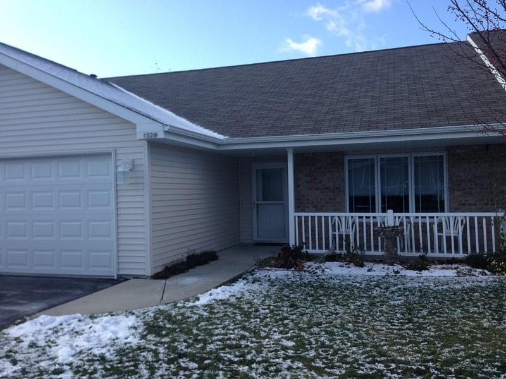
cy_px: 190
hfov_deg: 55.4
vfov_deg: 42.9
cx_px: 253
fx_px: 482
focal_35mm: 33
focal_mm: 4.12
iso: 50
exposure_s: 1/847
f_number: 2.4
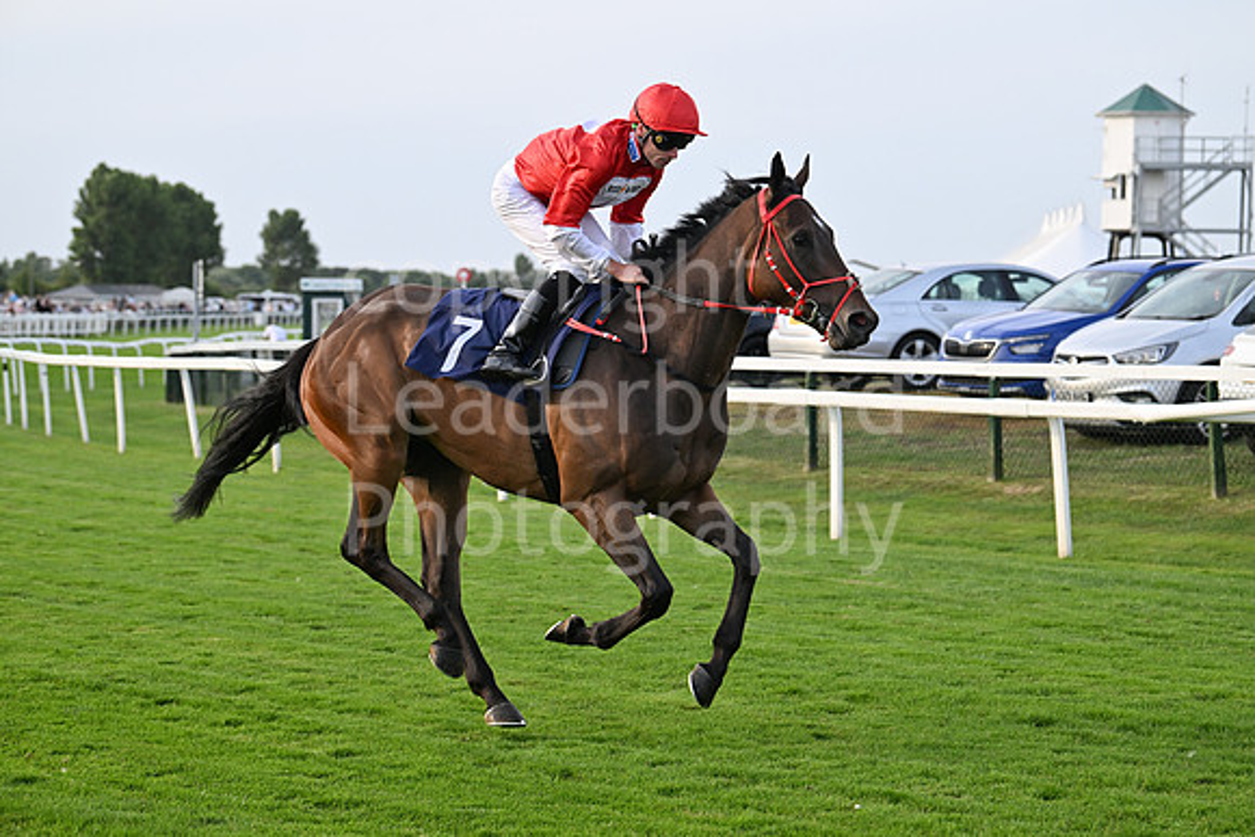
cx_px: 628
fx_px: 3138
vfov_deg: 15.2
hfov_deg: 22.6
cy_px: 418
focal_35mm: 90
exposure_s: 1/2500
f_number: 4.5
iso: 1000
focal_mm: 90
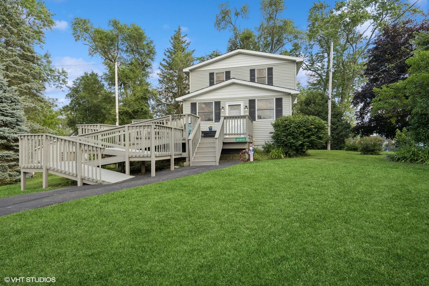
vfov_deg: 64.5
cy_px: 143
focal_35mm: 19
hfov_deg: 86.9
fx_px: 226
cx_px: 214
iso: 200
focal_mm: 19
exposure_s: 1/160
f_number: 8
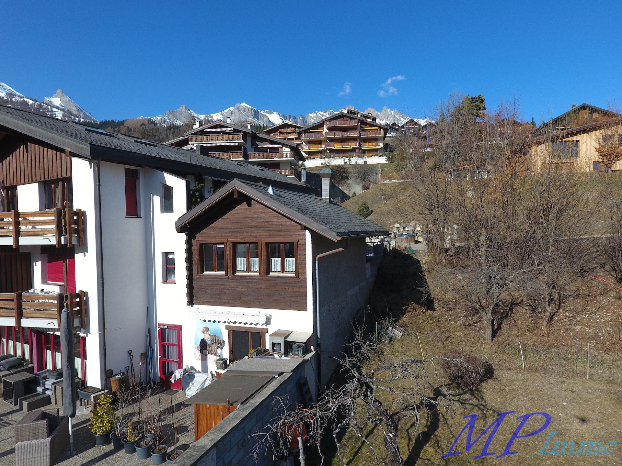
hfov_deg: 81.7
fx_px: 359
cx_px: 311
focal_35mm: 20
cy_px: 233
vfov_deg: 66.0
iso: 100
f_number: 2.8
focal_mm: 3.61
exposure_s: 1/853
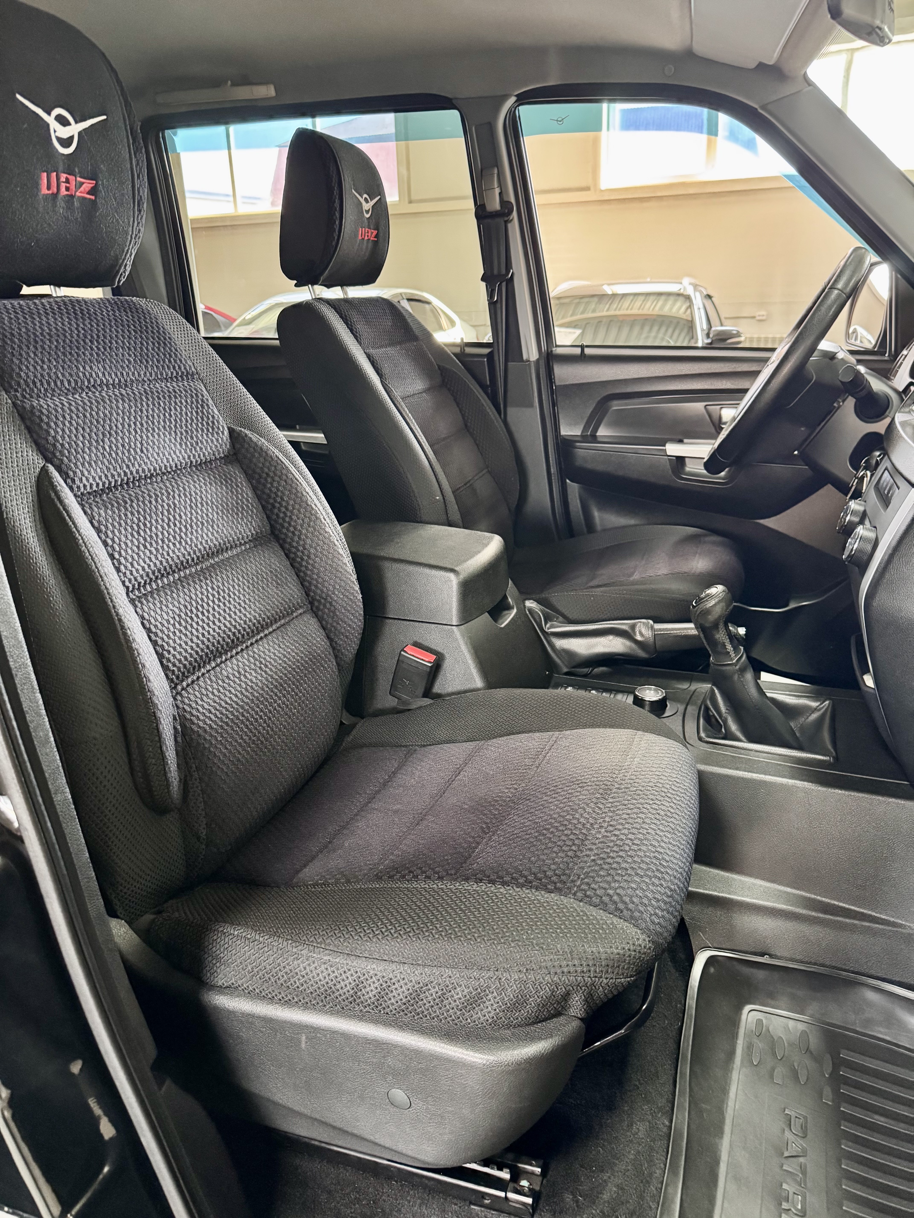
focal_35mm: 24
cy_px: 609
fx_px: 845
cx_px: 457
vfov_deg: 71.6
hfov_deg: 56.8
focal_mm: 6.76
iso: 800
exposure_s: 1/60
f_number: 1.78
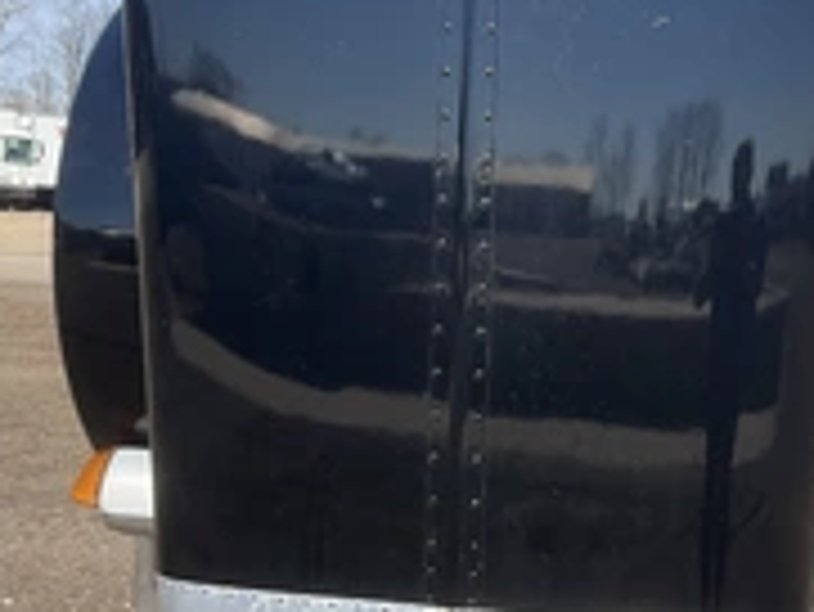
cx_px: 594
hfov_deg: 29.8
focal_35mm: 64
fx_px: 1506
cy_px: 248
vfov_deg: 22.9
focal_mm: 3
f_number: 1.8
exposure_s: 1/1035
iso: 25
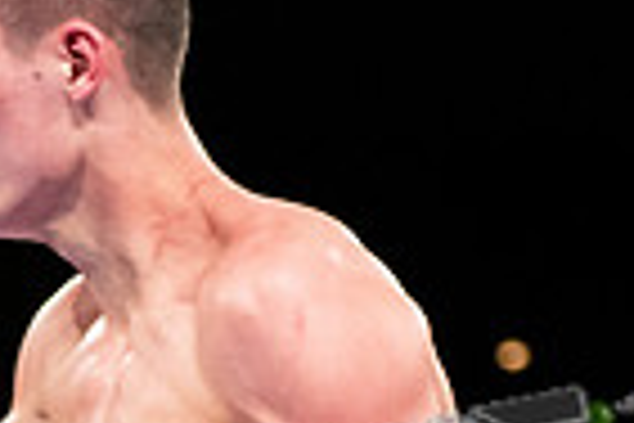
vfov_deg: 4.5
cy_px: 610
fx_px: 5371
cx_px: -148
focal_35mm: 305
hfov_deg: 6.7
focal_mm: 70
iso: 2000
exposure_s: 1/1000
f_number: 2.8
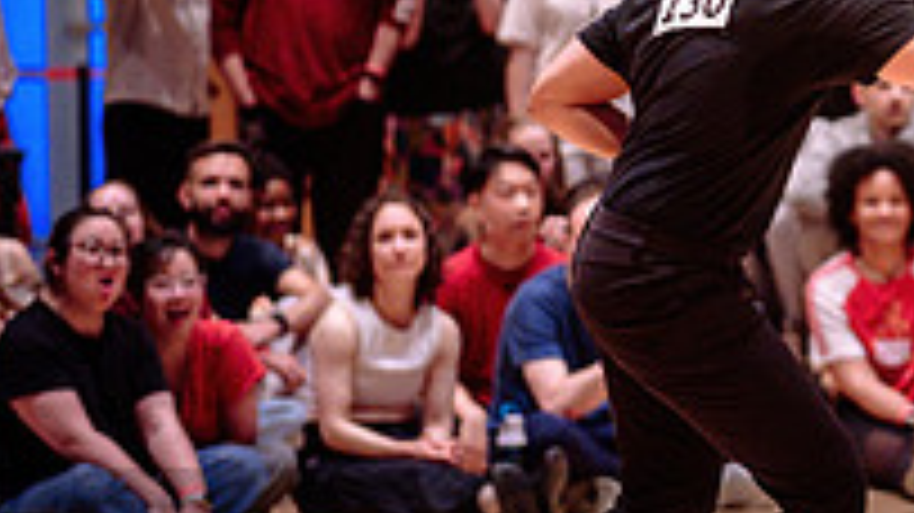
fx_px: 4458
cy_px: 193
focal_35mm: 184
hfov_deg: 11.5
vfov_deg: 6.6
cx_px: 983
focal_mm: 50
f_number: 1.2
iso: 1600
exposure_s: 1/250
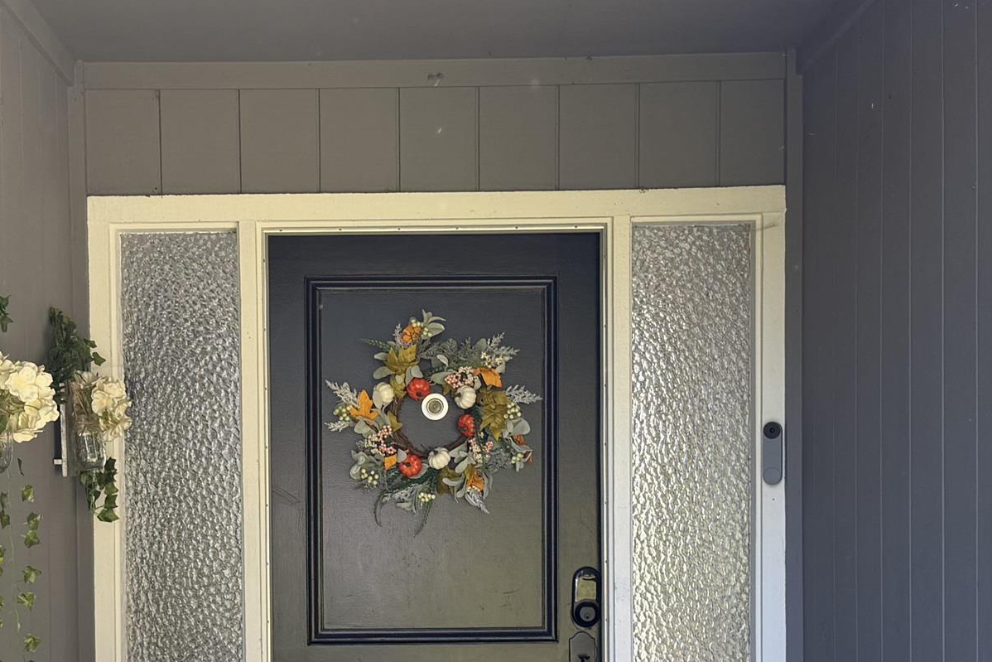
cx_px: 382
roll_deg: +1.0
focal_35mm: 64
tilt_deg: -1.4
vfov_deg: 21.0
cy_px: 543
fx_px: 1764
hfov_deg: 31.3
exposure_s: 1/202
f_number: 1.78
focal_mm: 6.76
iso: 64
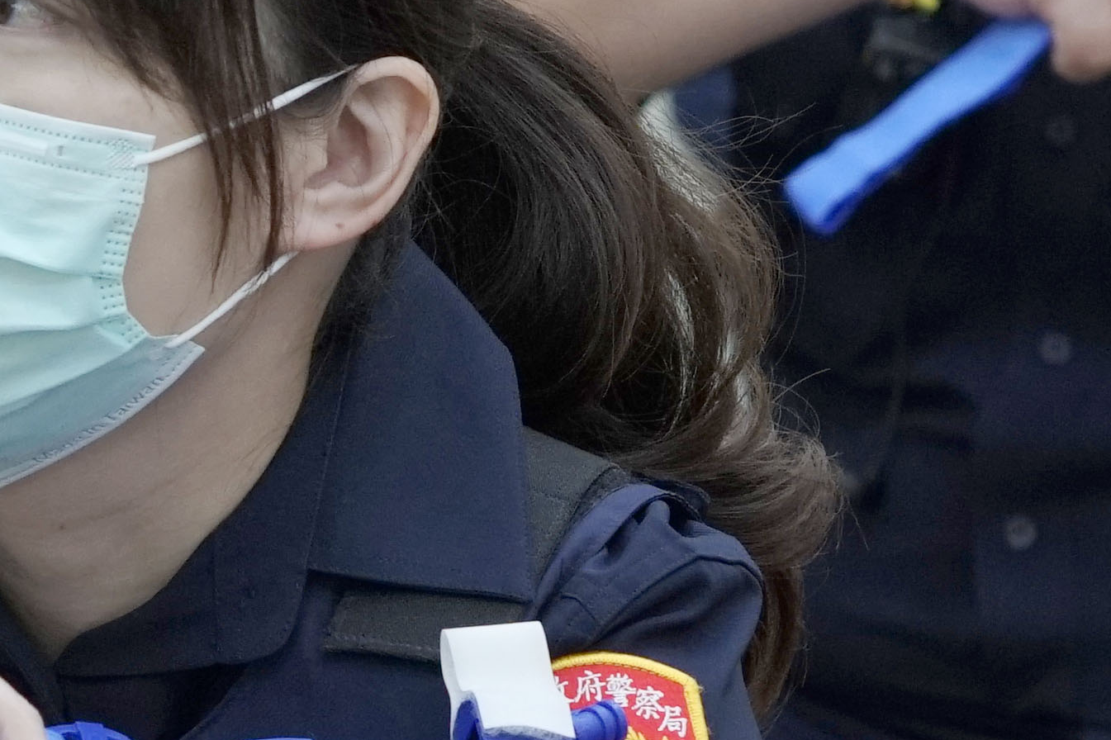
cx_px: 59
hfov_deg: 5.0
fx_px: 12773
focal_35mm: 414
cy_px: 820
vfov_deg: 3.3
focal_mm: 70
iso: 800
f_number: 4
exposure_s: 1/125
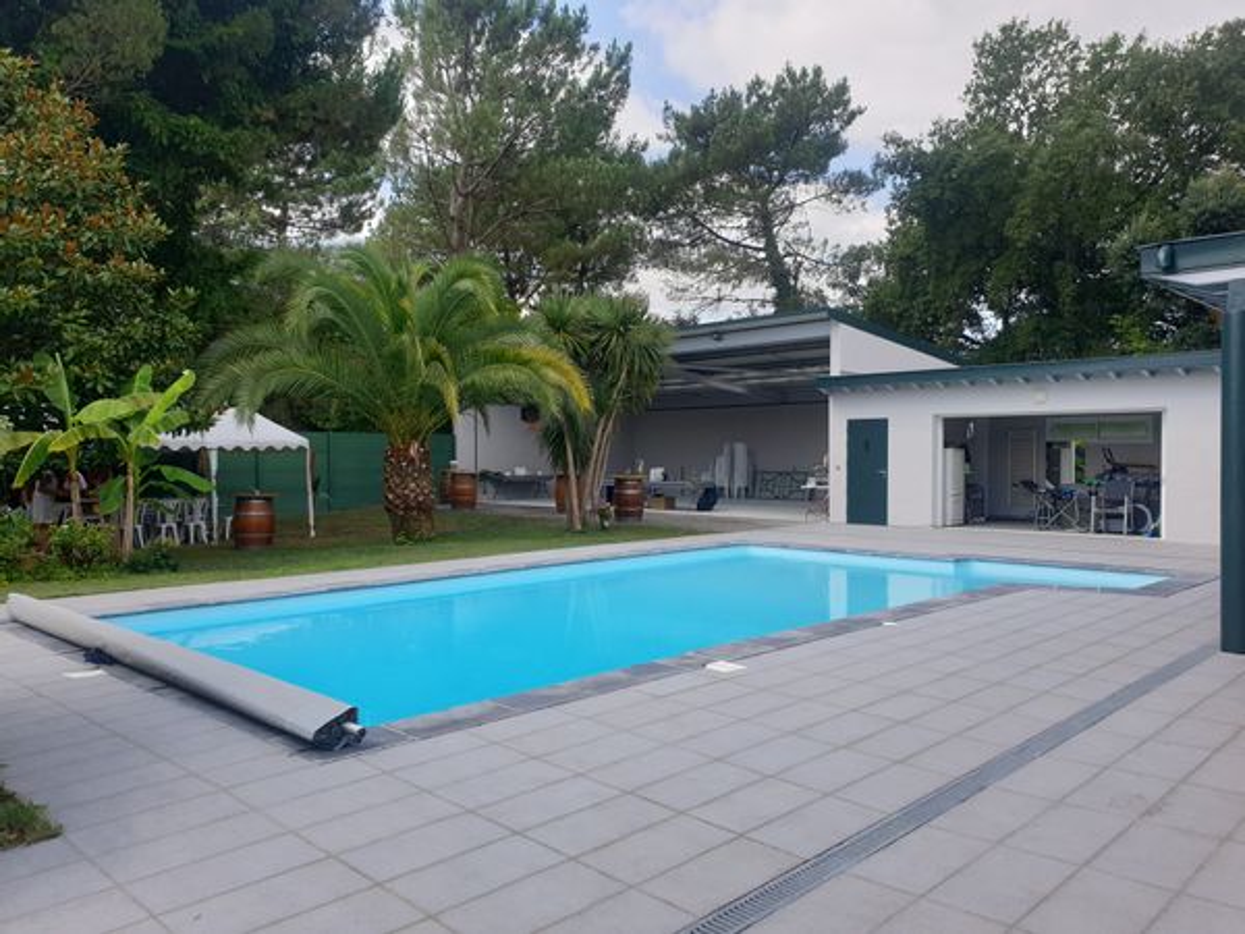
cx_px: 622
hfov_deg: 67.3
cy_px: 467
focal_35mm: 26
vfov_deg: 53.1
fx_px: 935
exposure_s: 1/720
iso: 50
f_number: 2.4
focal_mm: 4.3
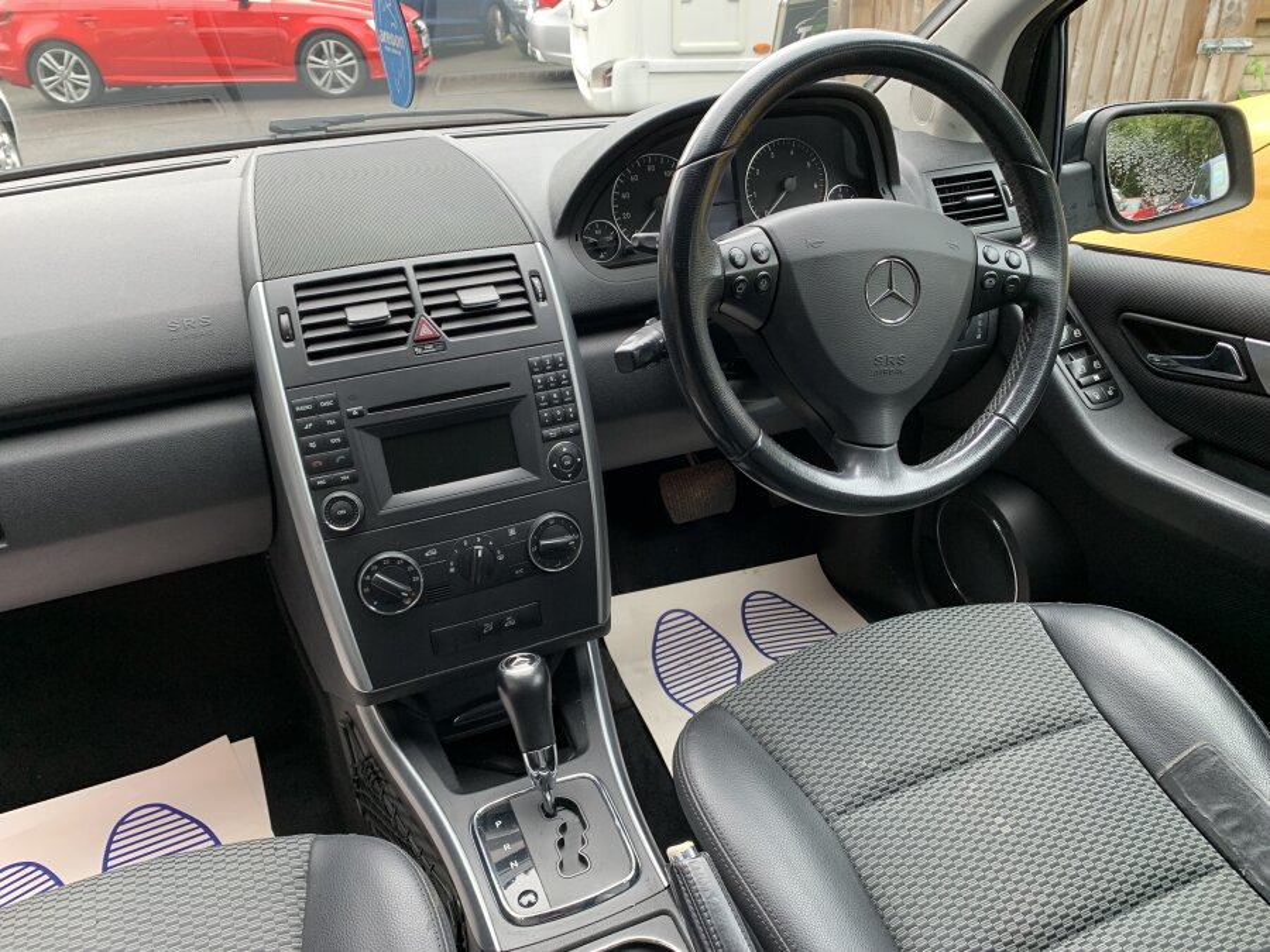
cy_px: 476
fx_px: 954
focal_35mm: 26
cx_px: 635
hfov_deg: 67.3
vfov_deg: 53.1
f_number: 1.8
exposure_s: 1/72
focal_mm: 4.25
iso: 100
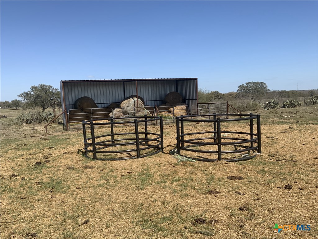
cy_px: 120
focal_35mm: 29
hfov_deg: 61.7
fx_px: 266
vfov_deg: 48.2
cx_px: 159
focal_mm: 3
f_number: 1.8
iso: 16
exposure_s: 1/2320
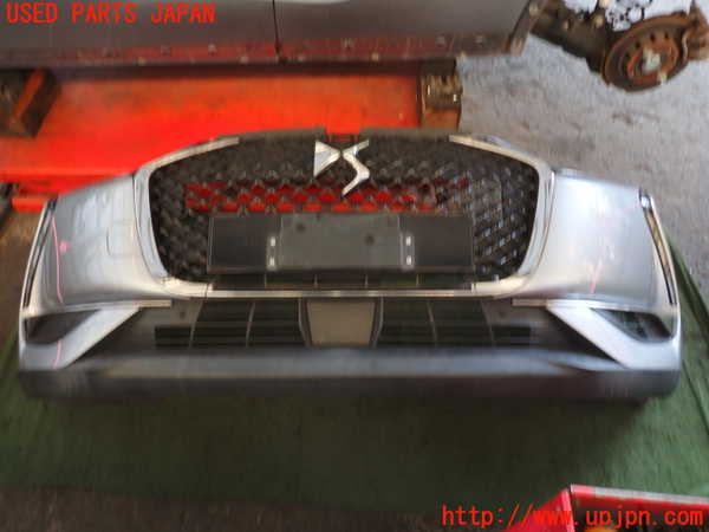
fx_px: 512
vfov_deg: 54.9
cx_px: 354
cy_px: 266
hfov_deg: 69.4
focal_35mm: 25
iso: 200
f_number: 2
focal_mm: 4.5
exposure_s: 1/40
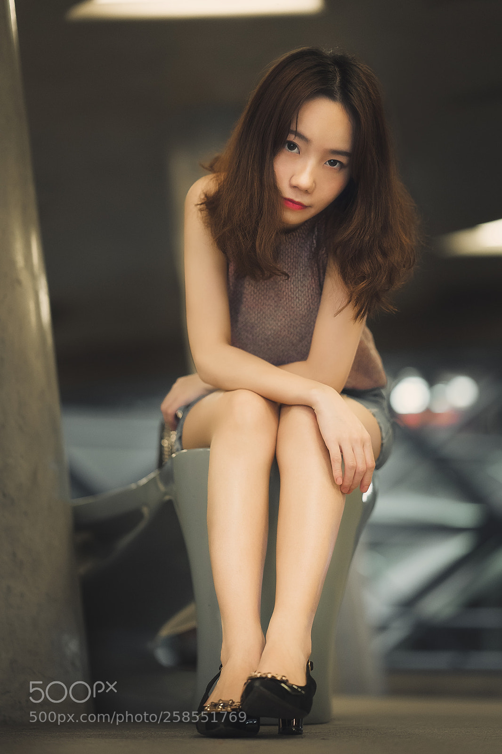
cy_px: 377
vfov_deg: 23.9
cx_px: 251
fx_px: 1779
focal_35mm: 85
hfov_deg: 16.1
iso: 2000
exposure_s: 1/100
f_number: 1.8
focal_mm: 85
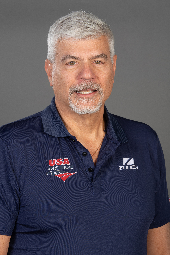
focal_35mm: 122
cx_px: 85
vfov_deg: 16.8
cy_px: 128
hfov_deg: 11.2
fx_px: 864
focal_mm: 122
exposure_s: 1/160
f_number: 13
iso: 200
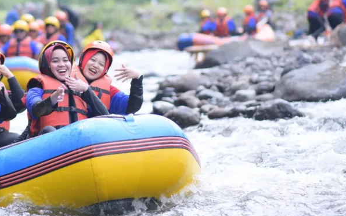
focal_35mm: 149
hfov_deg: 14.0
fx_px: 1404
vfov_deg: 8.8
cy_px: 37
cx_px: 75
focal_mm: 85
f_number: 2
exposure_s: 1/250
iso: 100
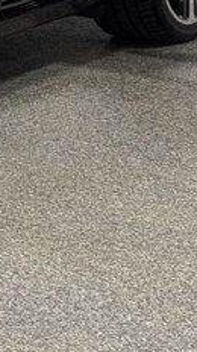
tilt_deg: -5.2
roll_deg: +0.1
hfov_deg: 5.0
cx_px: -336
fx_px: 2151
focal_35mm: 231
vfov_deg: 9.1
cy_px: -179
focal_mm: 6.76
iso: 64
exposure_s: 1/281
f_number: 1.78
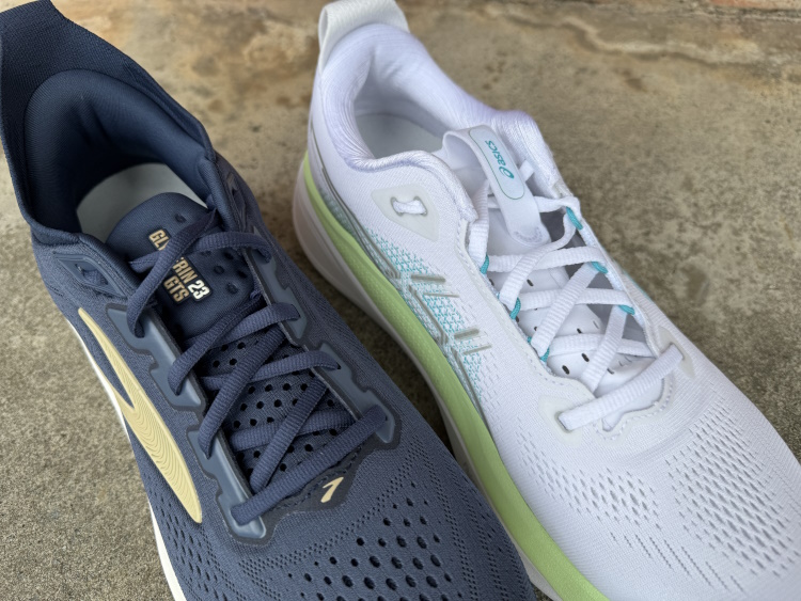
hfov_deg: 71.6
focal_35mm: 24
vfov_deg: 56.8
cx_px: 400
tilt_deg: -53.1
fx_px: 556
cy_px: 300
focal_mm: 6.76
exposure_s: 1/1032
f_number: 1.78
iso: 80
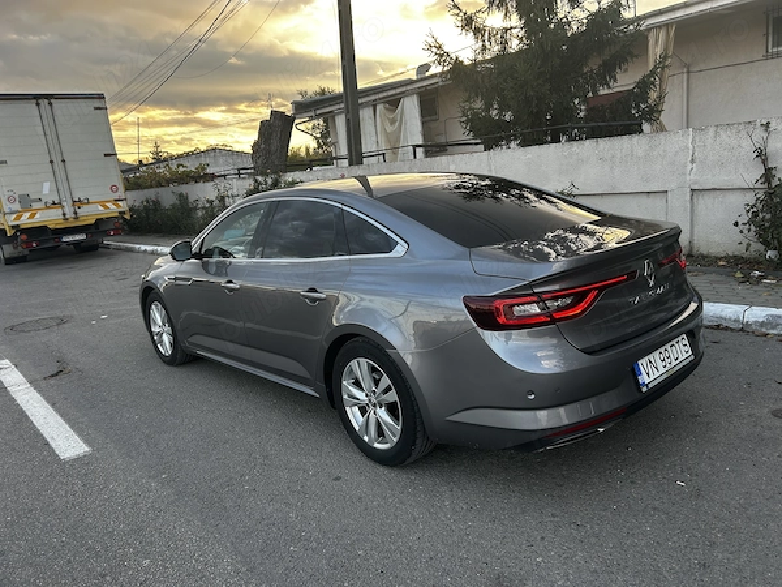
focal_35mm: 26
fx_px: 587
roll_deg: +5.6
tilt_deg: -10.5
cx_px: 391
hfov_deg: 67.3
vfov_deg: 53.1
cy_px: 294
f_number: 1.5
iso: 40
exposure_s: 1/184
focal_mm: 5.7
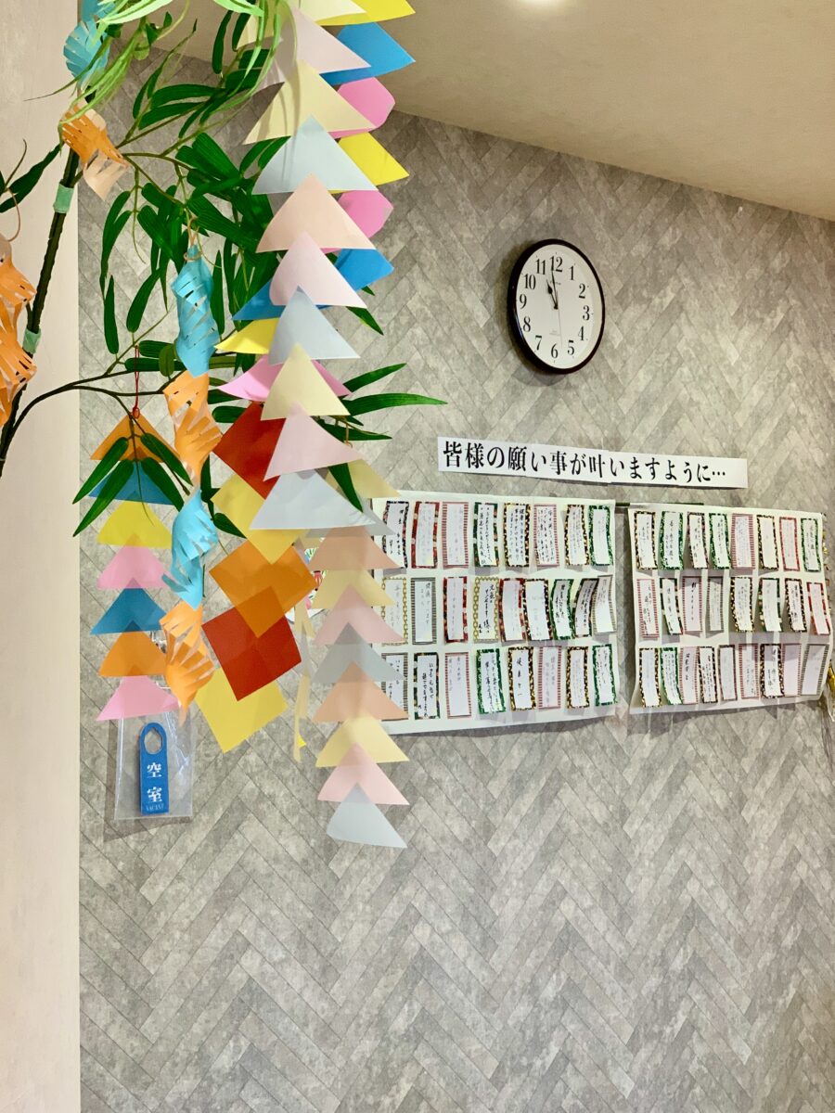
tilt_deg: +2.8
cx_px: 418
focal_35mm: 52
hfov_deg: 28.0
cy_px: 556
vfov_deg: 36.8
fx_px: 1672
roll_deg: +0.1
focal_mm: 6
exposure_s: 1/81
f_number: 2.4
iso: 125
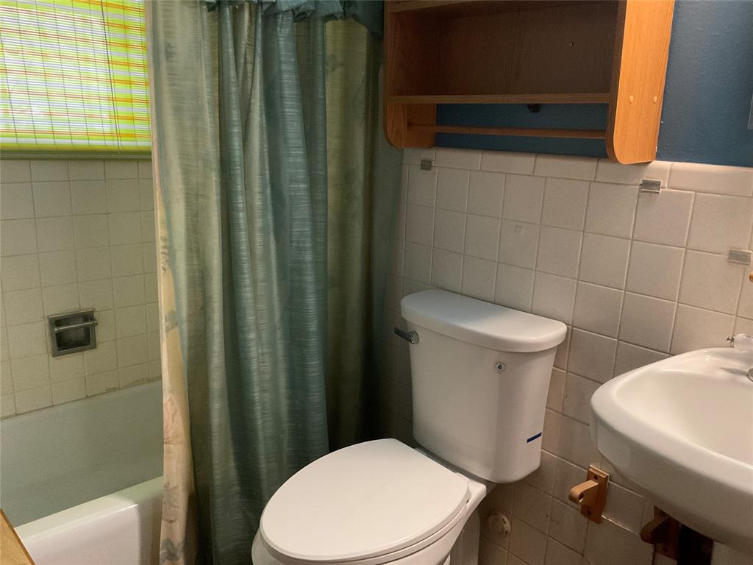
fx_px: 631
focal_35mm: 29
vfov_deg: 48.2
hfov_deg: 61.7
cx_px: 376
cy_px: 282
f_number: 1.8
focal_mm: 3
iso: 400
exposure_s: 1/30
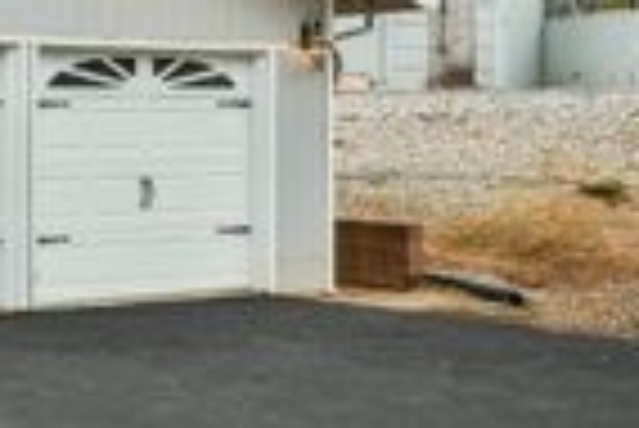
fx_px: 1470
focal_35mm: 83
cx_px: -288
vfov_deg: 16.4
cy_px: 101
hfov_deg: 21.1
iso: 400
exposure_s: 1/80
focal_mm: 23.5
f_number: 8
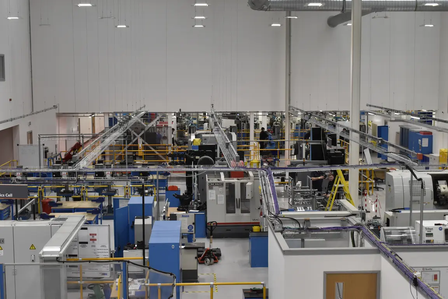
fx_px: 709
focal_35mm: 57
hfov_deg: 35.1
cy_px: 150
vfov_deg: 23.8
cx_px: 224
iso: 1250
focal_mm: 38
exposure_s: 1/60
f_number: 9
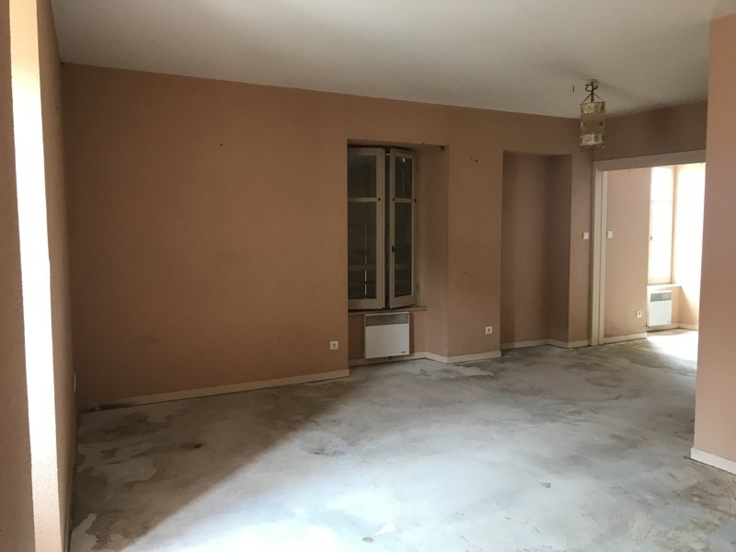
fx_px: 595
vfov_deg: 49.7
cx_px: 368
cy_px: 276
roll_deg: +0.1
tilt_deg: -4.6
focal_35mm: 28
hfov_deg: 63.4
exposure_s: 1/17
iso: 40
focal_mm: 3.99
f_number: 1.8
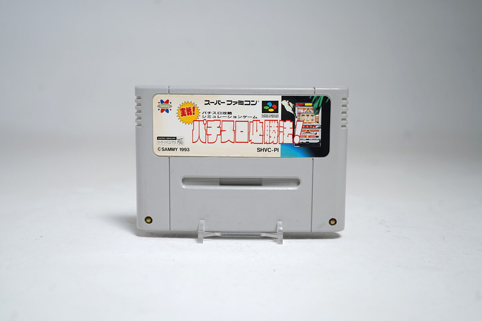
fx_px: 549
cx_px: 241
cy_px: 160
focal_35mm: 41
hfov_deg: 47.4
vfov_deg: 32.6
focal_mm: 41
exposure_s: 1/5
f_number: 5
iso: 64
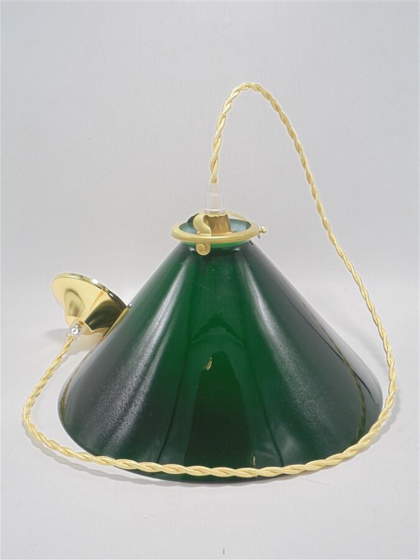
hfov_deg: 37.7
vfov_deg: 49.0
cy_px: 280
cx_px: 210
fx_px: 615
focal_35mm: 38
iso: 100
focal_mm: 6.9
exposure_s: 1/40
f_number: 4.2
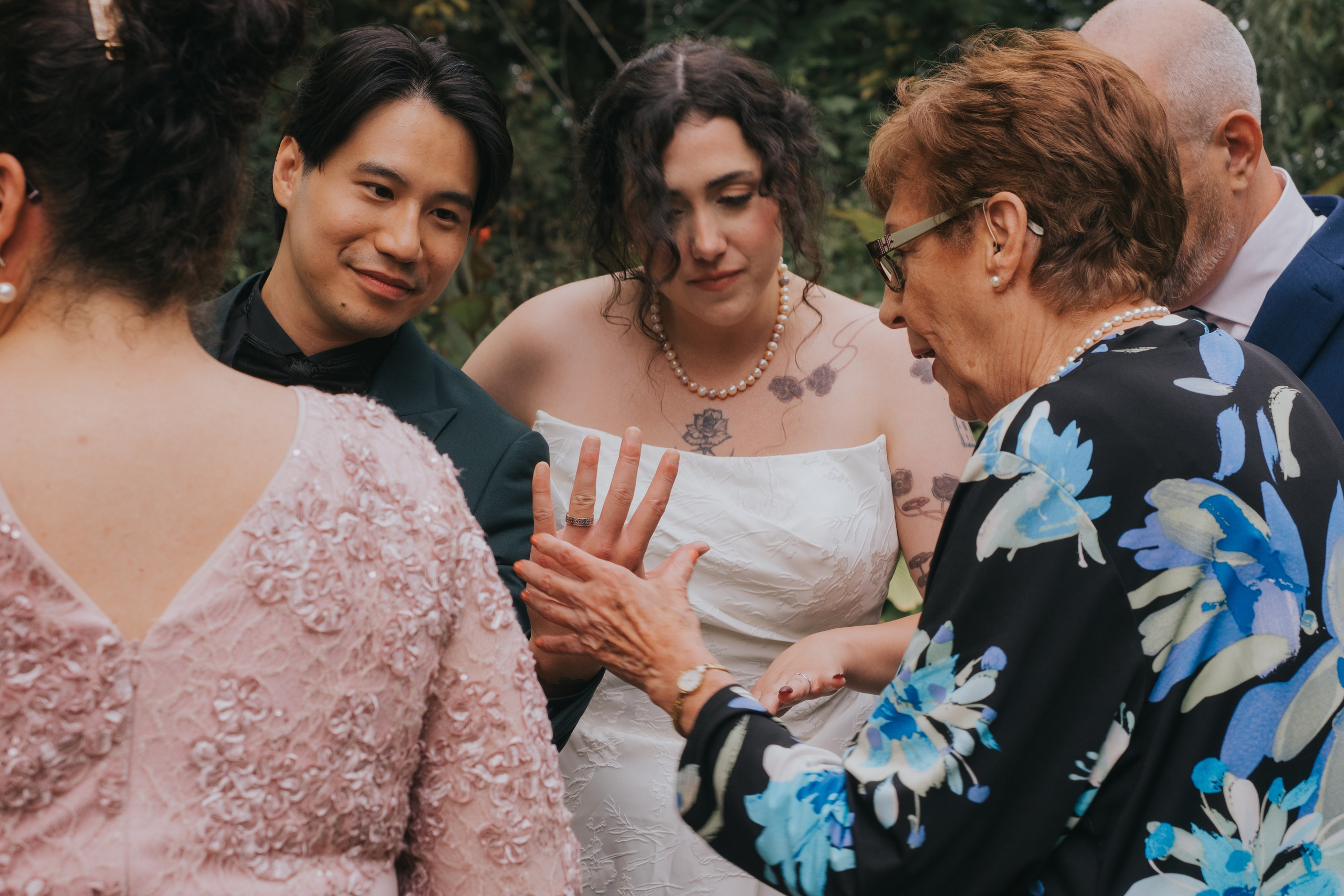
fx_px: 3106
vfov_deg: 16.4
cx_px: 672
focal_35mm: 83
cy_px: 448
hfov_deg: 24.4
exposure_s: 1/125
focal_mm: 40
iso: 200
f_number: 4.5
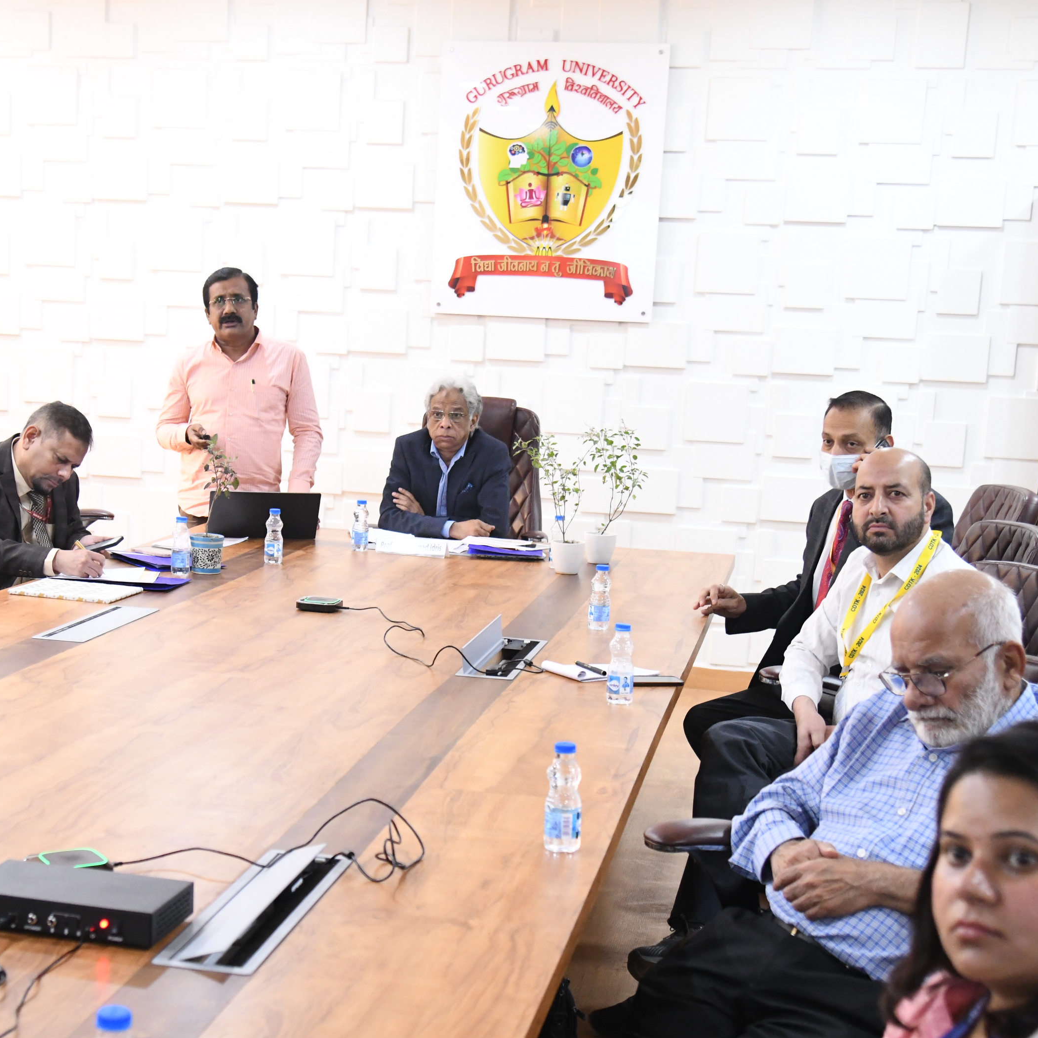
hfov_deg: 29.9
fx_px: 1934
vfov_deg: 30.0
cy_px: 622
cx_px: 368
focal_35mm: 57
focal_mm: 34
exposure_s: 1/125
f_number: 4
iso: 4000
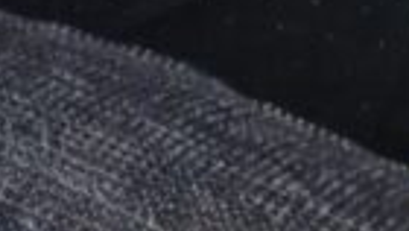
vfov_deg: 5.3
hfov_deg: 10.7
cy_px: -942
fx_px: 1943
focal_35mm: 179
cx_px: 891
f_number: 1.8
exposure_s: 1/100
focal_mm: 5.4
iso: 50
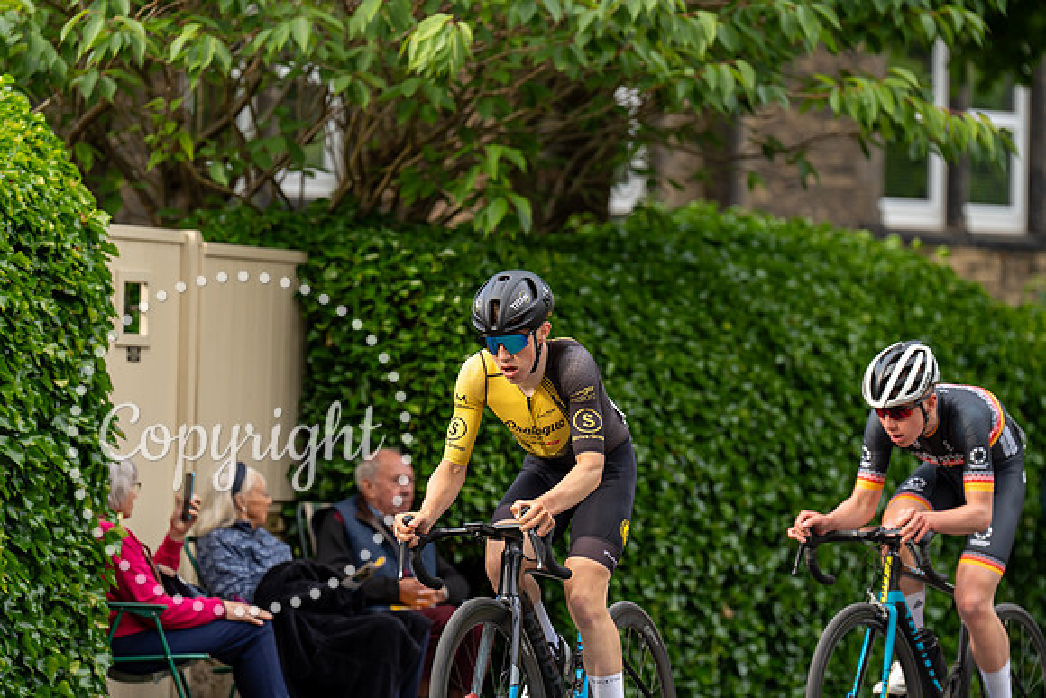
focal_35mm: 188
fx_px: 5463
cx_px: 523
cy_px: 349
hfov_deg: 10.9
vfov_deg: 7.3
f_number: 3.5
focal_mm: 188
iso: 400
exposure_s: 1/800
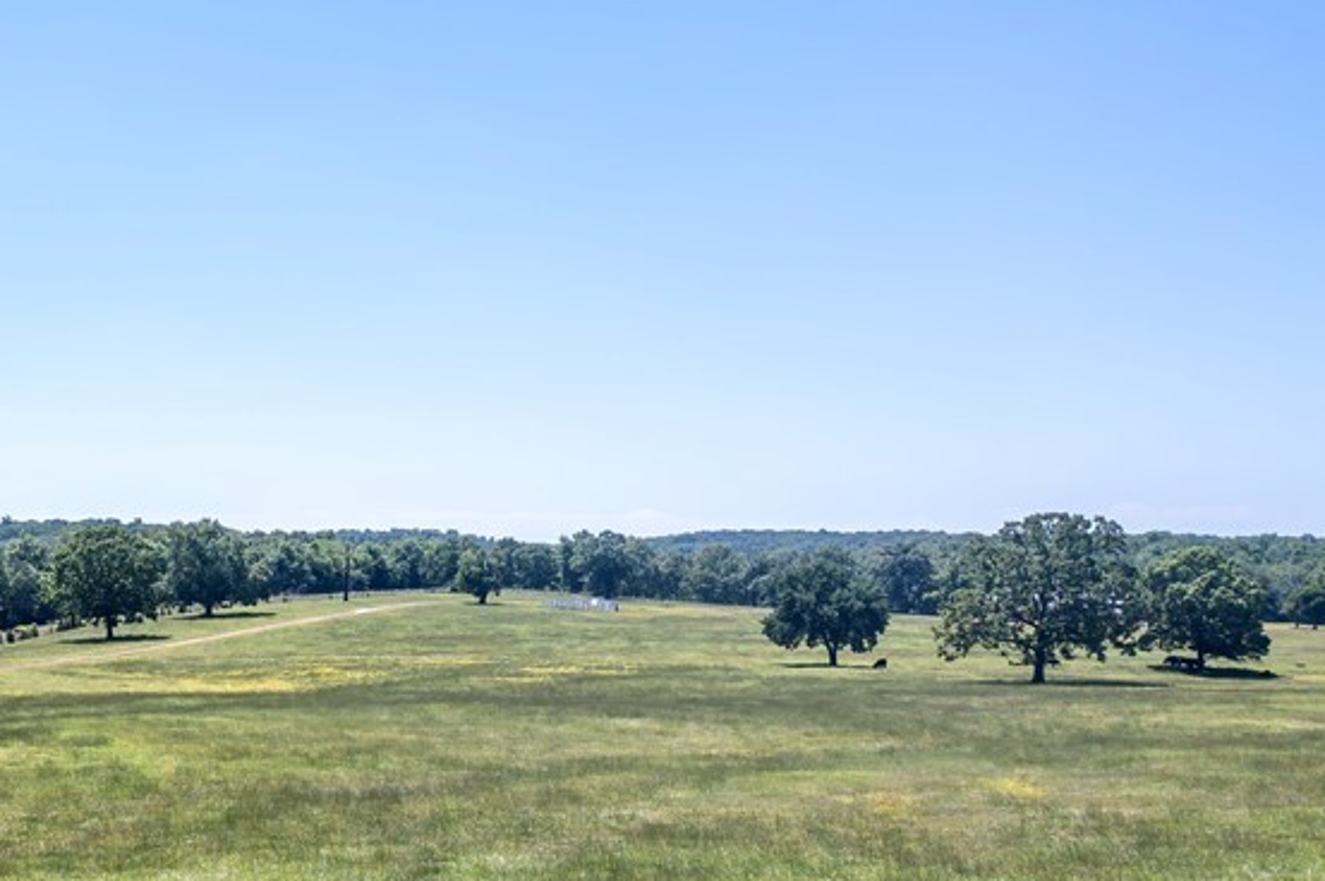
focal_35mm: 55
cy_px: 583
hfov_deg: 33.9
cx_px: 86
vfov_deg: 24.5
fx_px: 2023
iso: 100
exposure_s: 1/2000
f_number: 2.8
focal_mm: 10.26
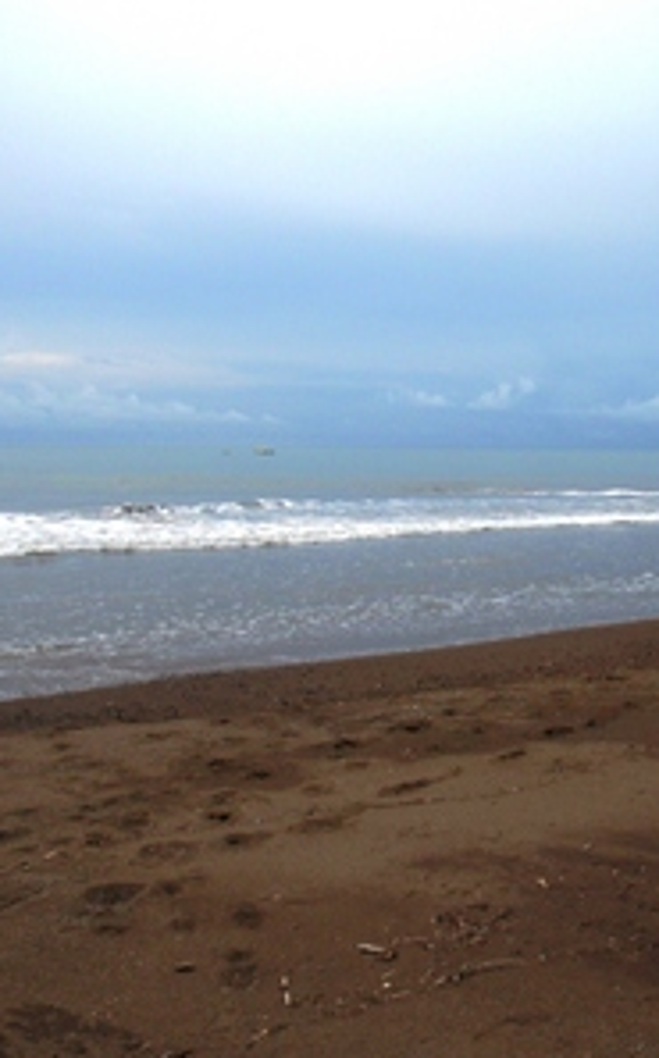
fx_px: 1152
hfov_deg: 31.1
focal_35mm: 40
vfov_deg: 49.3
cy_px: 531
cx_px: 534
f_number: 3.2
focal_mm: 5
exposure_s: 1/500
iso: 64
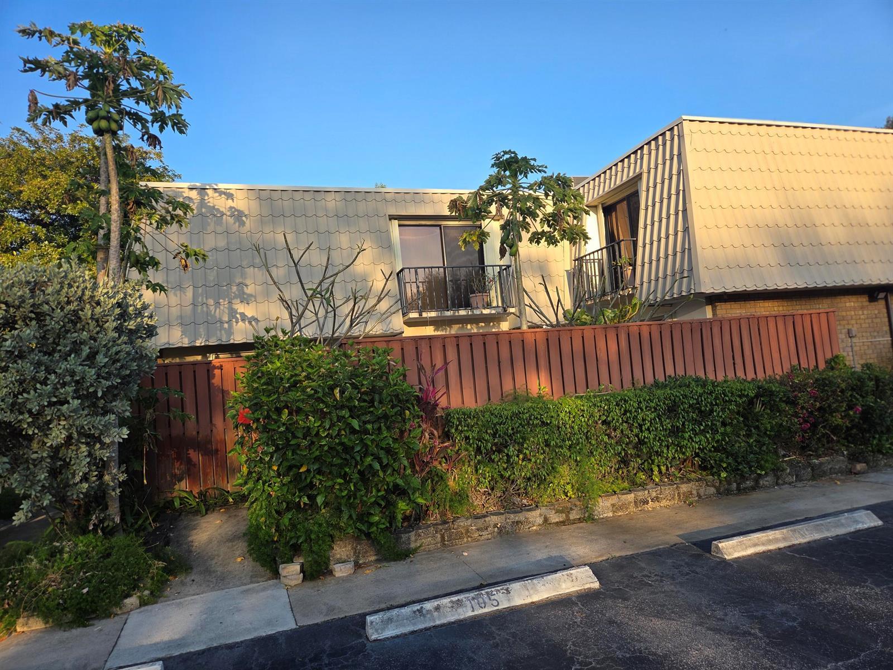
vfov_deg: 58.9
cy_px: 335
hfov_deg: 73.9
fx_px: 593
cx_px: 446
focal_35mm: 23
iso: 80
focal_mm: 5.4
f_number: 1.8
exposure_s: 1/1414
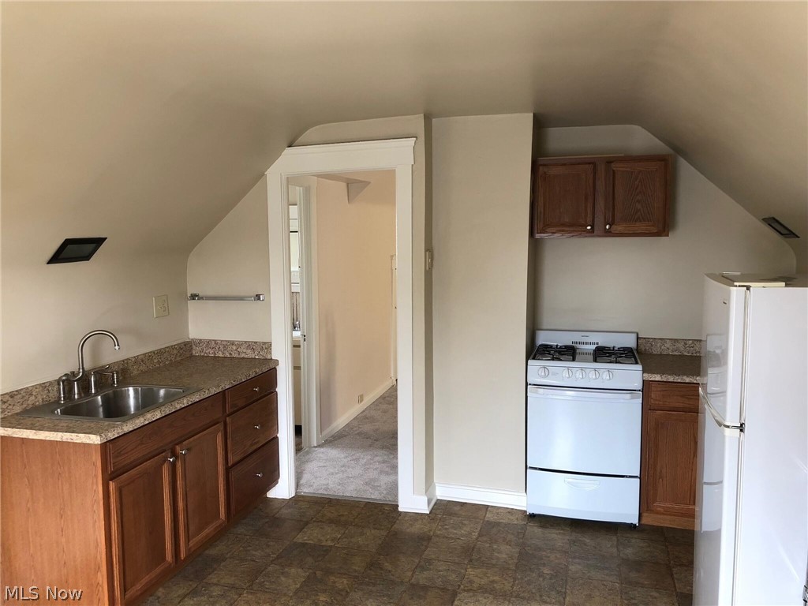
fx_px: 654
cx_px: 404
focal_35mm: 28
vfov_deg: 49.7
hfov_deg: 63.4
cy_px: 303
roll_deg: -0.5
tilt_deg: -7.3
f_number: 1.8
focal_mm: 3.99
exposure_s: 1/20
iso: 40
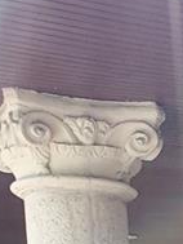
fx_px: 1162
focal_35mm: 165
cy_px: 653
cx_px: 437
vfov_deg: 9.9
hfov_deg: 8.3
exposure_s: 1/391
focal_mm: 4.3
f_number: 2.4
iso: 50
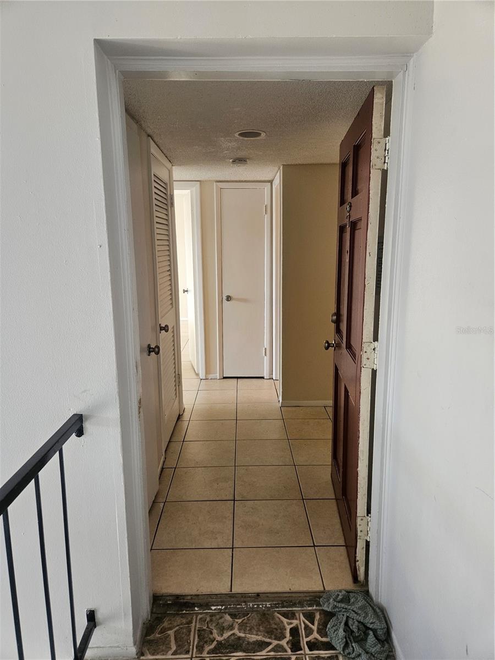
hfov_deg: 58.9
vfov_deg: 73.9
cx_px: 248
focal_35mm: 23
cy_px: 330
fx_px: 439
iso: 250
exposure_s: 1/170
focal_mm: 5.4
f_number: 1.8
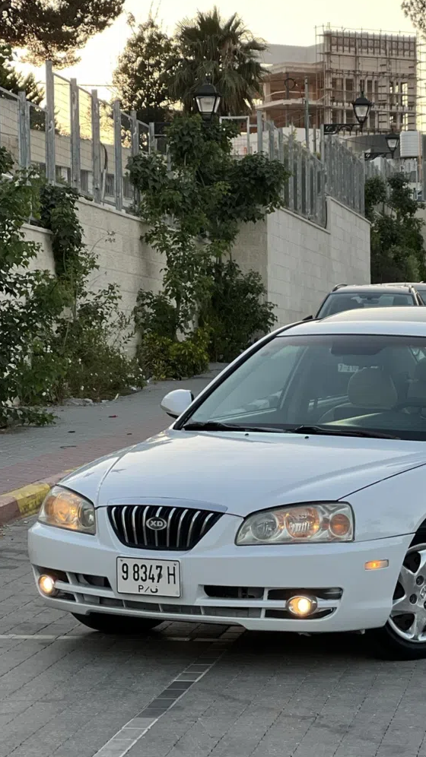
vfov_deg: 18.6
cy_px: 428
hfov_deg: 10.5
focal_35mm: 115
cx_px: 350
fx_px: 2310
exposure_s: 1/121
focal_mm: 9
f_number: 2.8
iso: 80
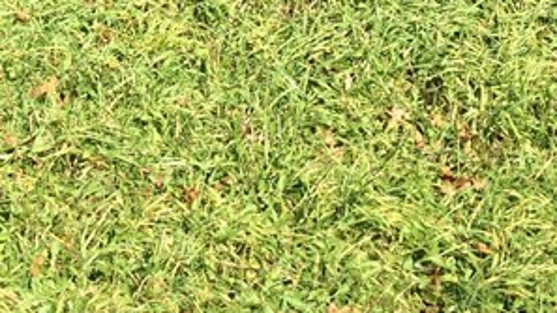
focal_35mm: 109
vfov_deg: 10.5
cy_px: -247
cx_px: -131
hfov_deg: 18.5
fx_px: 1610
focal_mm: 4.15
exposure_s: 1/1026
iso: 32
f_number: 2.2
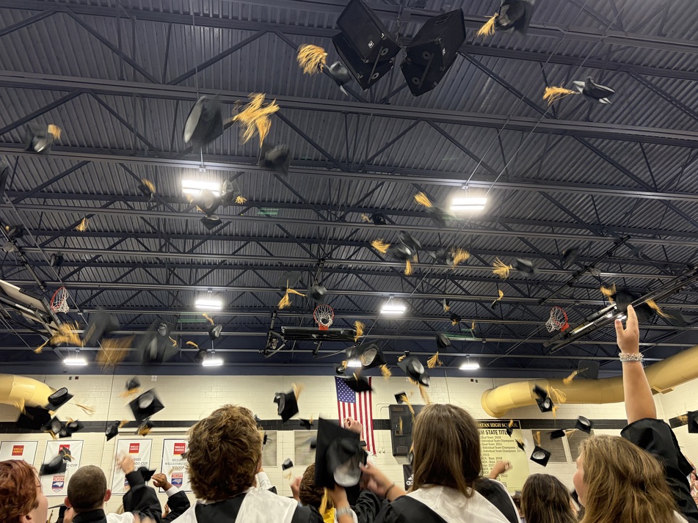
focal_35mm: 28
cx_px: 325
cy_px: 266
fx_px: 565
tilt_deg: +27.3
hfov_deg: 63.4
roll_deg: +3.7
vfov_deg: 49.7
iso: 160
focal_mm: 5.96
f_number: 1.6
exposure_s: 1/60
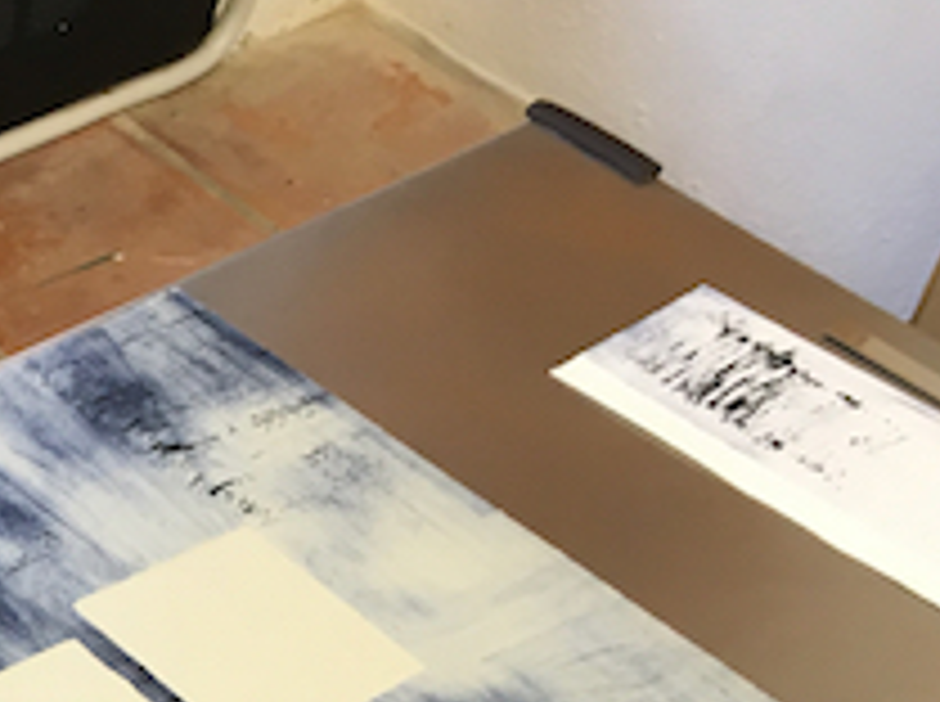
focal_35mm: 89
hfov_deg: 19.7
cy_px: 1004
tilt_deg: -51.0
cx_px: -378
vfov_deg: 15.5
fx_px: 2413
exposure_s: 1/33
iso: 40
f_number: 2.2
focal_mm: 4.15
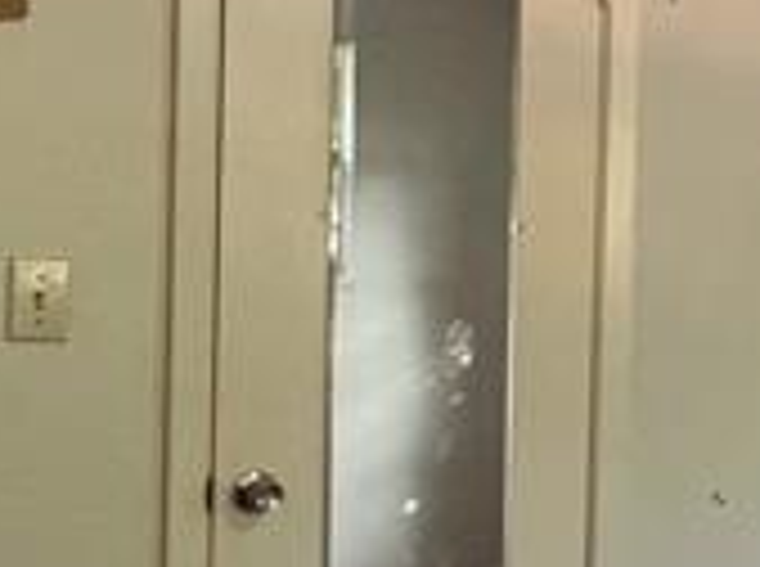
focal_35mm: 79
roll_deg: -1.8
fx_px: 1731
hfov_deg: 19.3
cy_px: 320
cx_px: 1331
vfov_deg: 18.6
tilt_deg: -0.5
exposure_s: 1/60
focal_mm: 1.57
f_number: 1.8
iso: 320
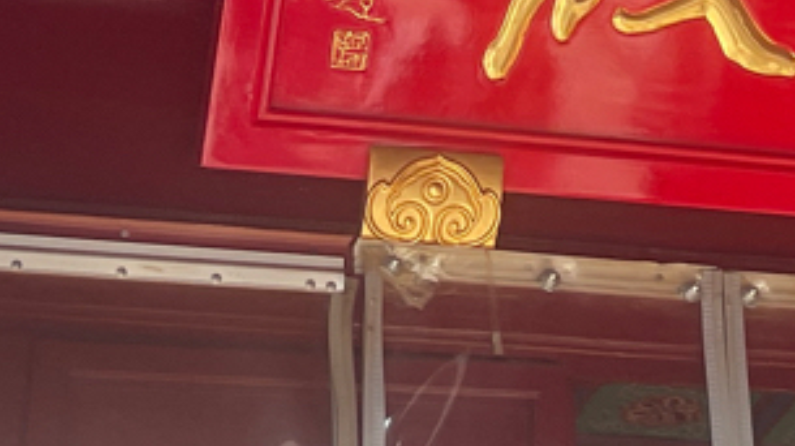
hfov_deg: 15.6
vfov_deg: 8.5
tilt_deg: +36.4
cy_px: -518
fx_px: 2823
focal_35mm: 134
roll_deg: +5.1
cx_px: 860
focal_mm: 5.1
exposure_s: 1/726
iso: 32
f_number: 1.6
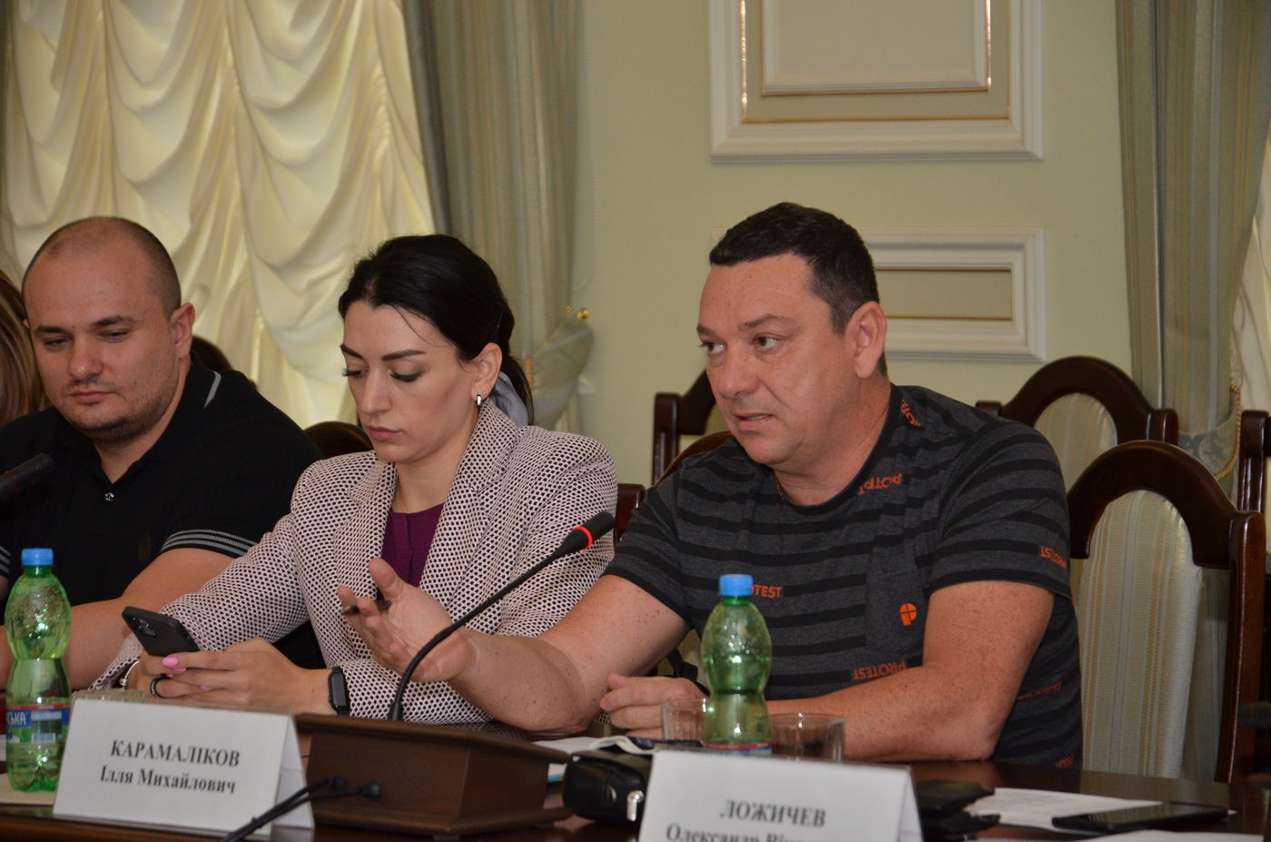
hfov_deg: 13.1
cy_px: 421
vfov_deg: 8.7
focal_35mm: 158
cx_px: 636
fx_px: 5549
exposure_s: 1/250
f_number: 5.6
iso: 800
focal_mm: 105
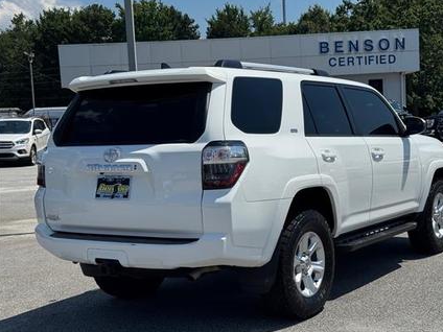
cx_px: 259
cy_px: 179
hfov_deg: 33.7
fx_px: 729
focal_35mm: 57
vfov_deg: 25.7
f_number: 1.78
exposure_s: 1/9009
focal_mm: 6.76
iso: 80
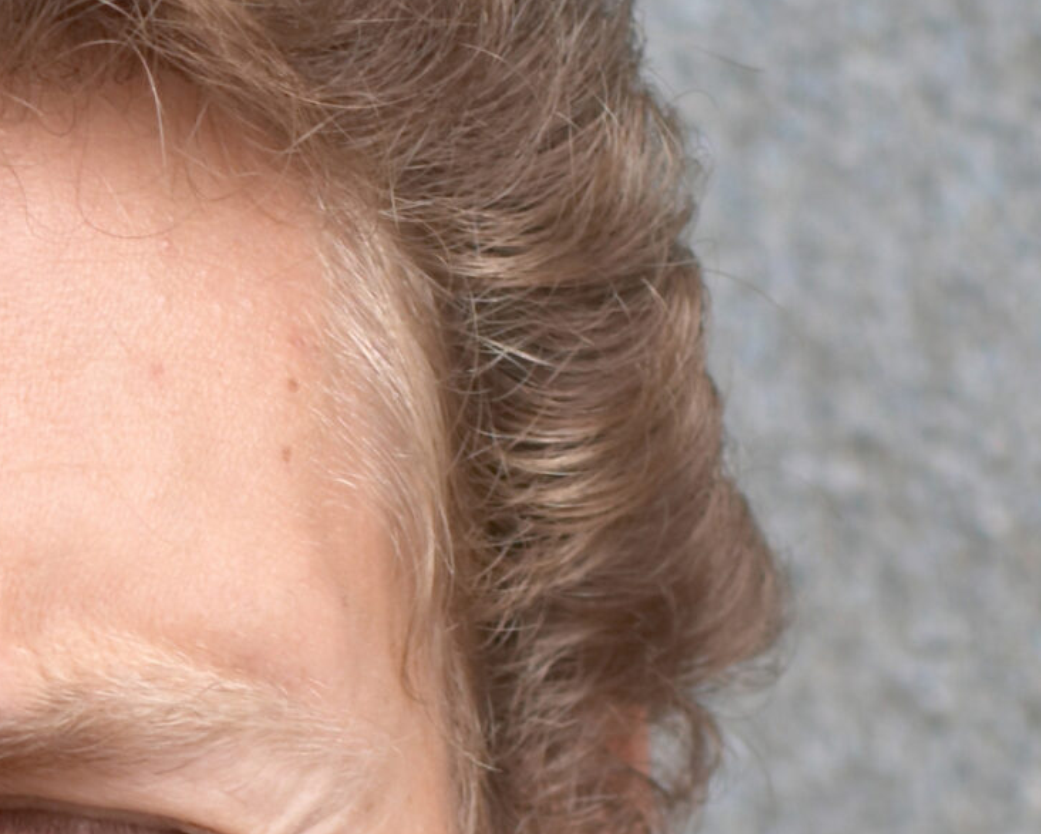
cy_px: 919
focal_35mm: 344
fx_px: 10601
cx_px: -657
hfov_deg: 5.6
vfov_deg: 4.5
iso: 200
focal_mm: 70
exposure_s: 1/100
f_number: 6.3
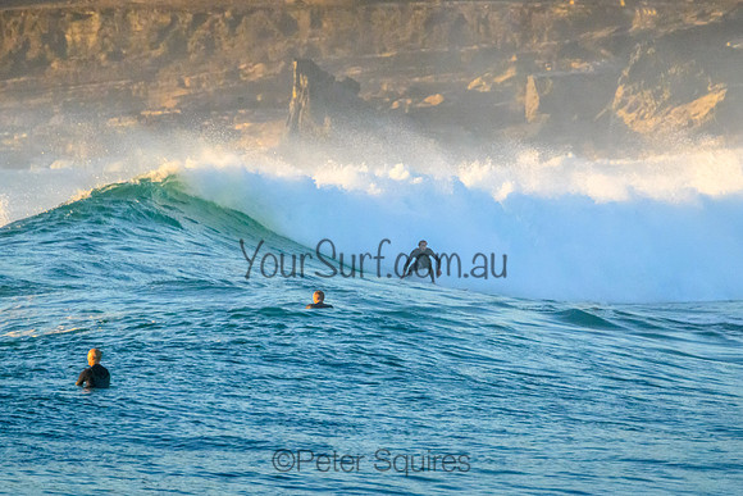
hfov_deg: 1.9
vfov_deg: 1.3
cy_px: 242
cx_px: 410
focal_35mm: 1099
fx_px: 22680
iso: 5600
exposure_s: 1/2000
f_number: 11
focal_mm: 800
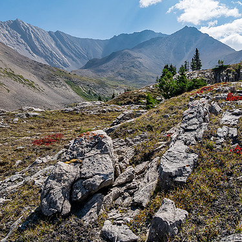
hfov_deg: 49.7
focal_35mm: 33
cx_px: 125
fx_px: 261
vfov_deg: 49.6
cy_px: 104
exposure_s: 1/320
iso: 200
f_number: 8
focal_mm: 12
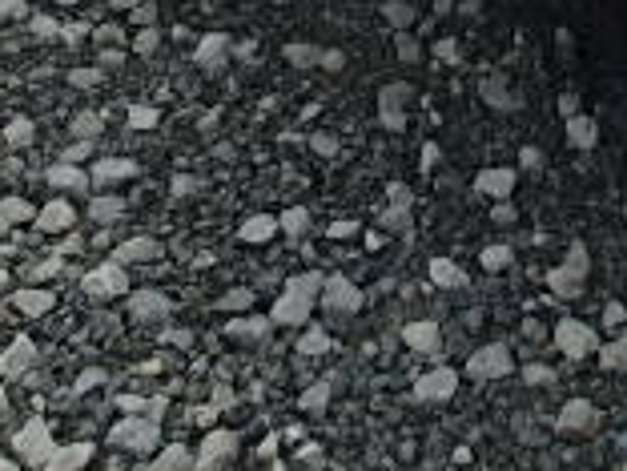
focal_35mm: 86
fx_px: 1558
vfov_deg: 14.9
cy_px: -390
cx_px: 663
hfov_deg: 21.7
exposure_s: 1/320
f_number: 6
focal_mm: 3.7
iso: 125
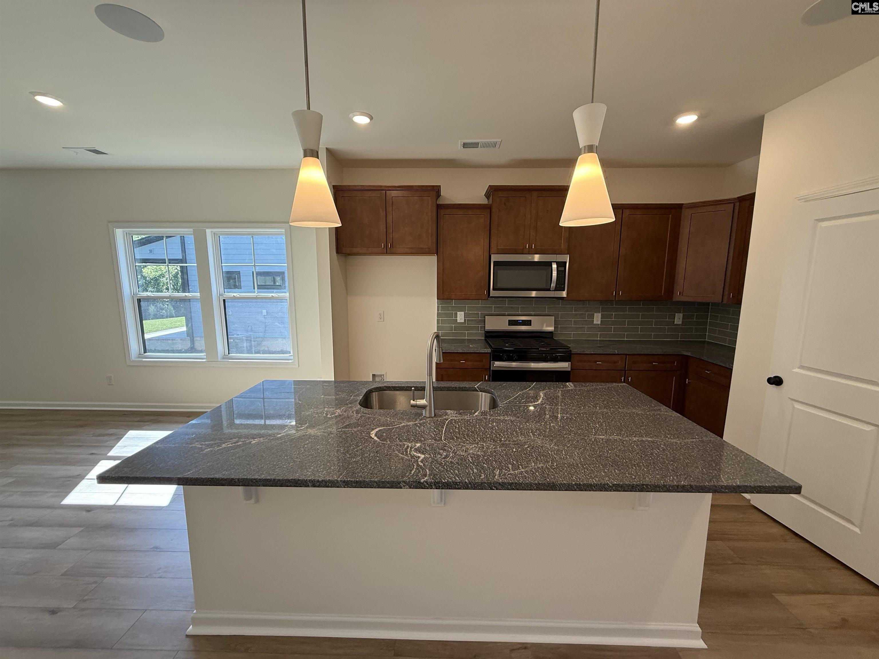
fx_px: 356
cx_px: 440
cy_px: 330
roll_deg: -0.7
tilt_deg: -9.0
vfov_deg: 85.7
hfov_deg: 102.1
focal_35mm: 14
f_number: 2.2
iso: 125
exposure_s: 1/120
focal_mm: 2.22
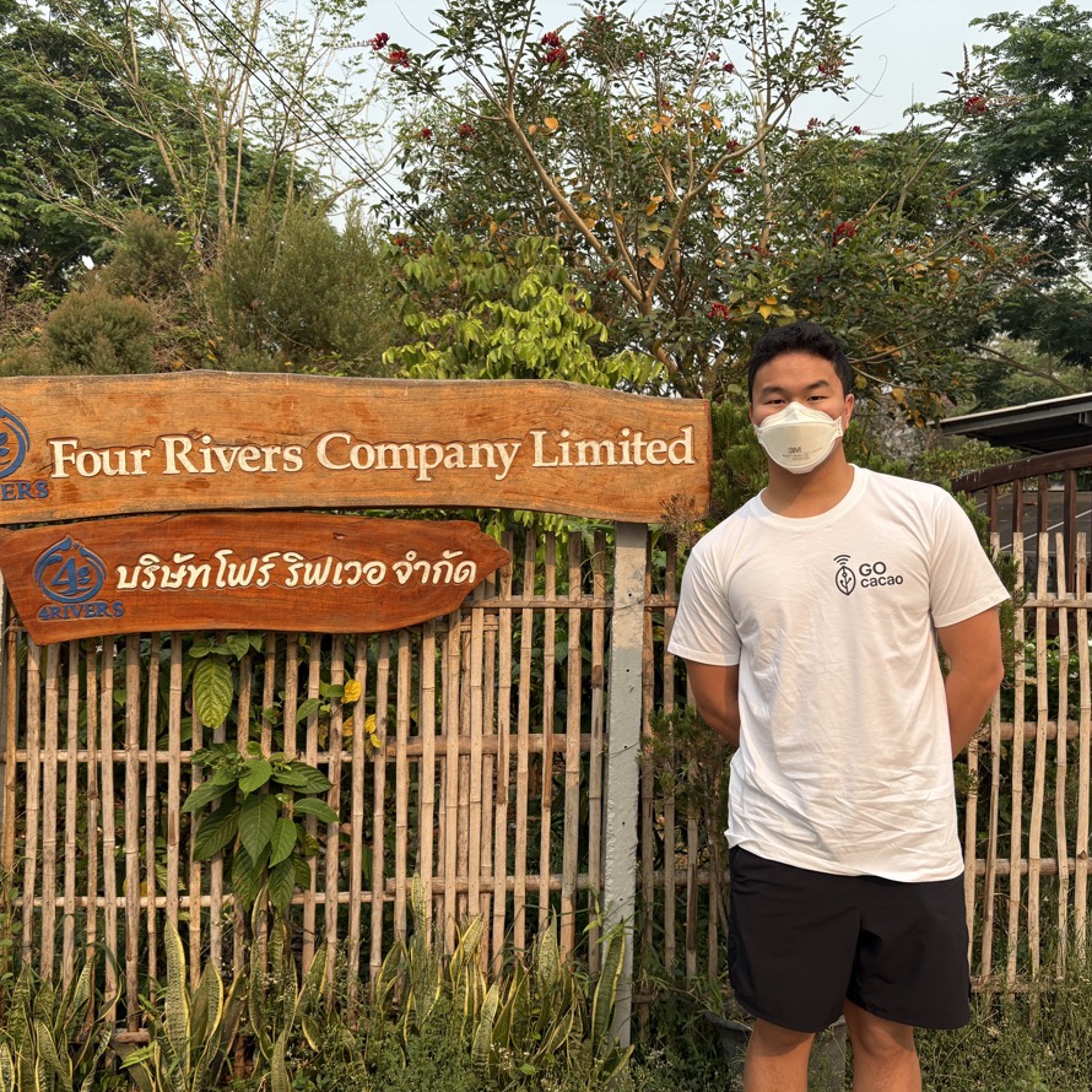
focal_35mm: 31
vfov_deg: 52.5
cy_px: 548
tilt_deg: +1.5
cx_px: 507
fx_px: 1106
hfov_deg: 52.5
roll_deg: -2.8
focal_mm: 5.96
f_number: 1.6
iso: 50
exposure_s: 1/1706
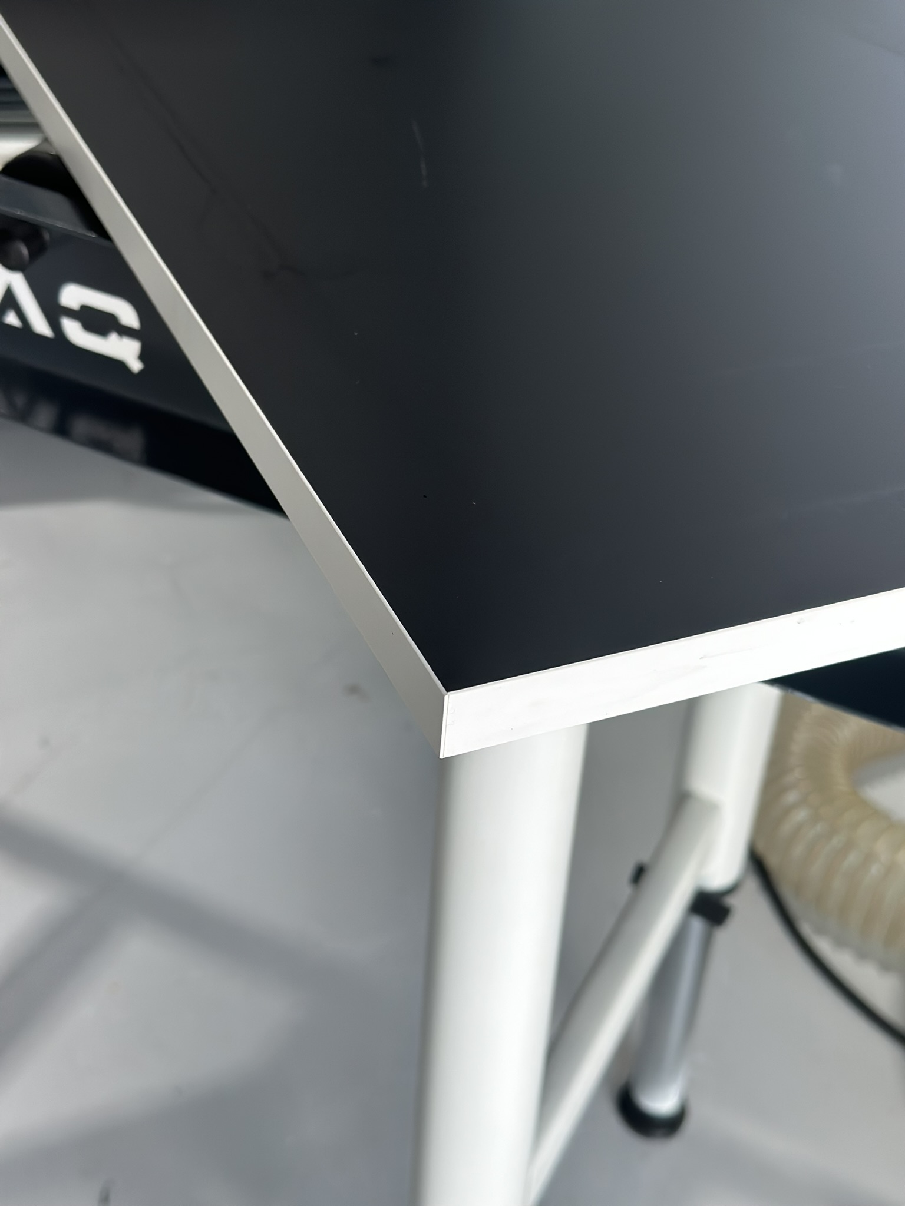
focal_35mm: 48
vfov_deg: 39.7
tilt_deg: -37.0
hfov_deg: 30.3
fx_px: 1673
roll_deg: -5.6
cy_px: 603
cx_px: 452
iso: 80
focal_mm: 6.86
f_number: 1.78
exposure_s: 1/227
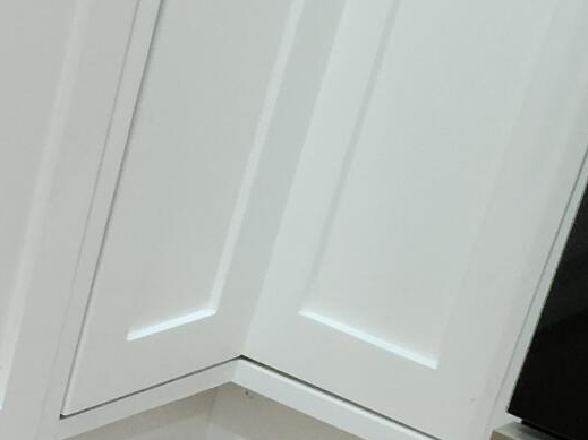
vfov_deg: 10.7
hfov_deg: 12.0
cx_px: -815
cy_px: 674
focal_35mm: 133
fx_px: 2259
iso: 200
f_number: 1.8
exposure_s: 1/60
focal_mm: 5.4
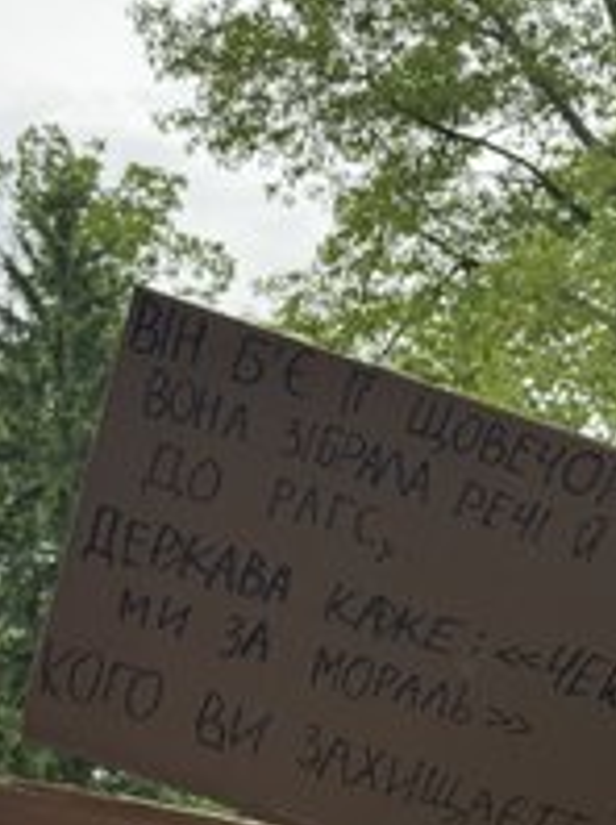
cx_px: 350
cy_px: 562
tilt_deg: +17.4
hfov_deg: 15.2
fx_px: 2306
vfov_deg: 20.2
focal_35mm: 97
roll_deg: +2.9
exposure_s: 1/1456
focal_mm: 6.76
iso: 64
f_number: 1.78
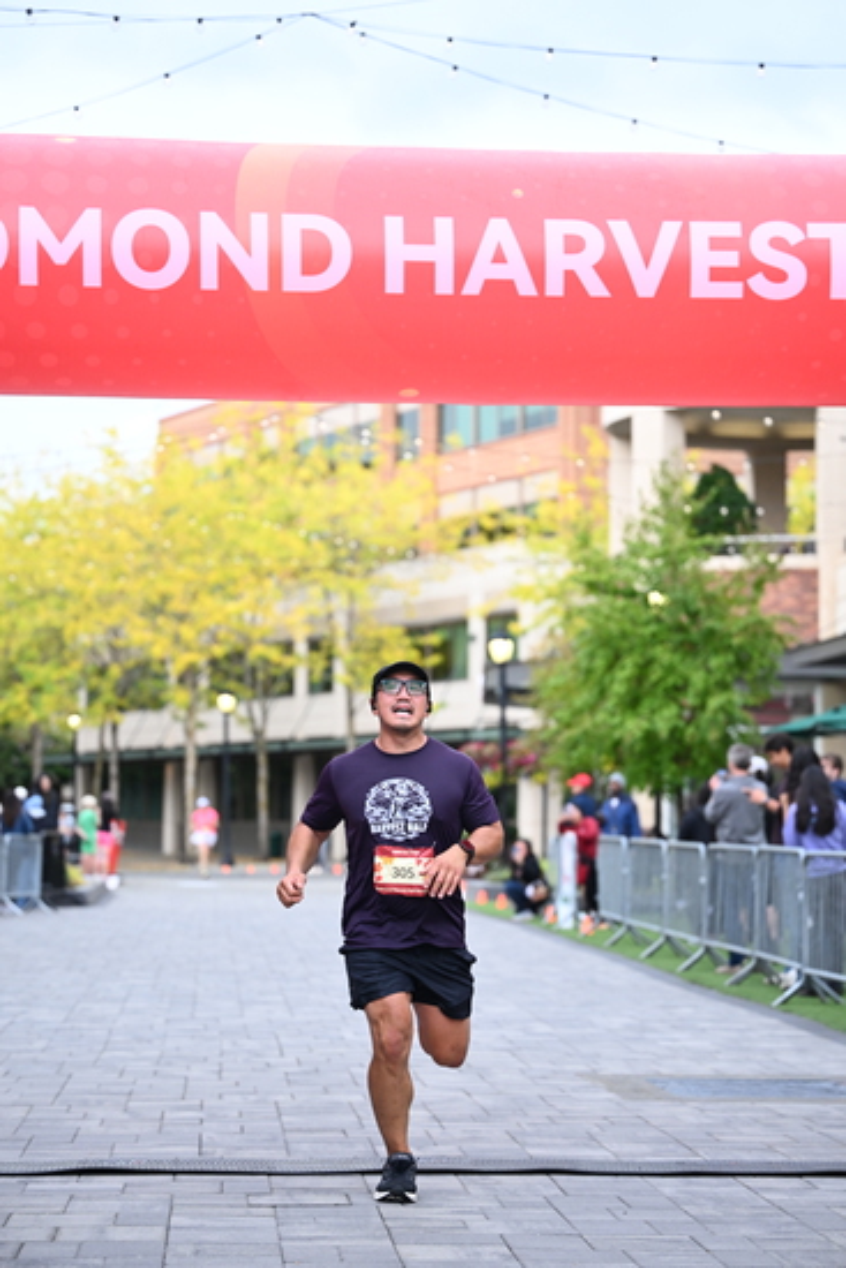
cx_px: 423
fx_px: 2994
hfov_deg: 16.1
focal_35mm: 85
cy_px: 634
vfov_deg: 23.9
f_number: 2.8
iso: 1000
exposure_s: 1/1600
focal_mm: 85
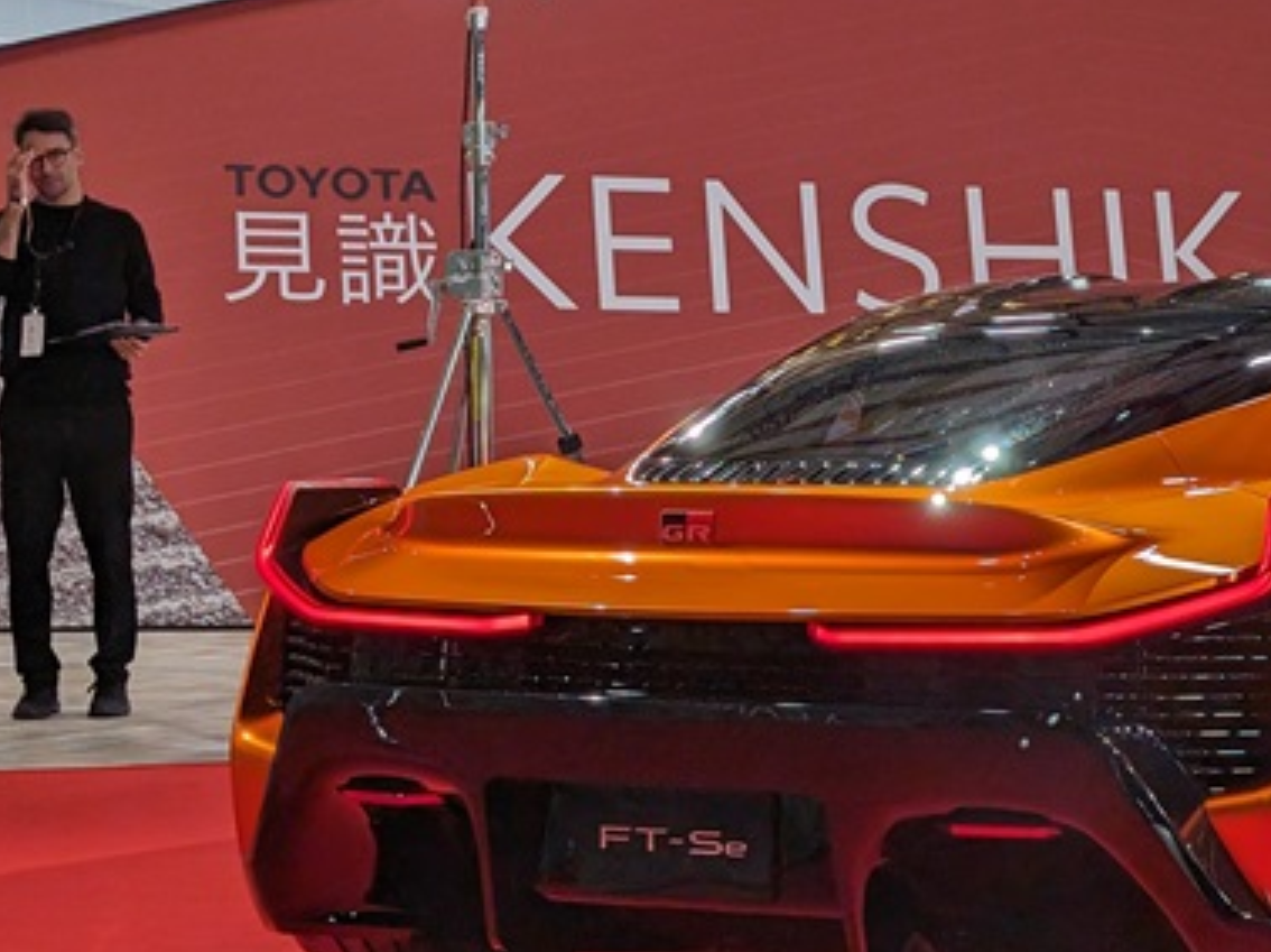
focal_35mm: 83
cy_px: 636
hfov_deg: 23.2
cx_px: 1056
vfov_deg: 17.7
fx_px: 3046
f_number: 1.68
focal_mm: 6.9
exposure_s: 1/146
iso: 26
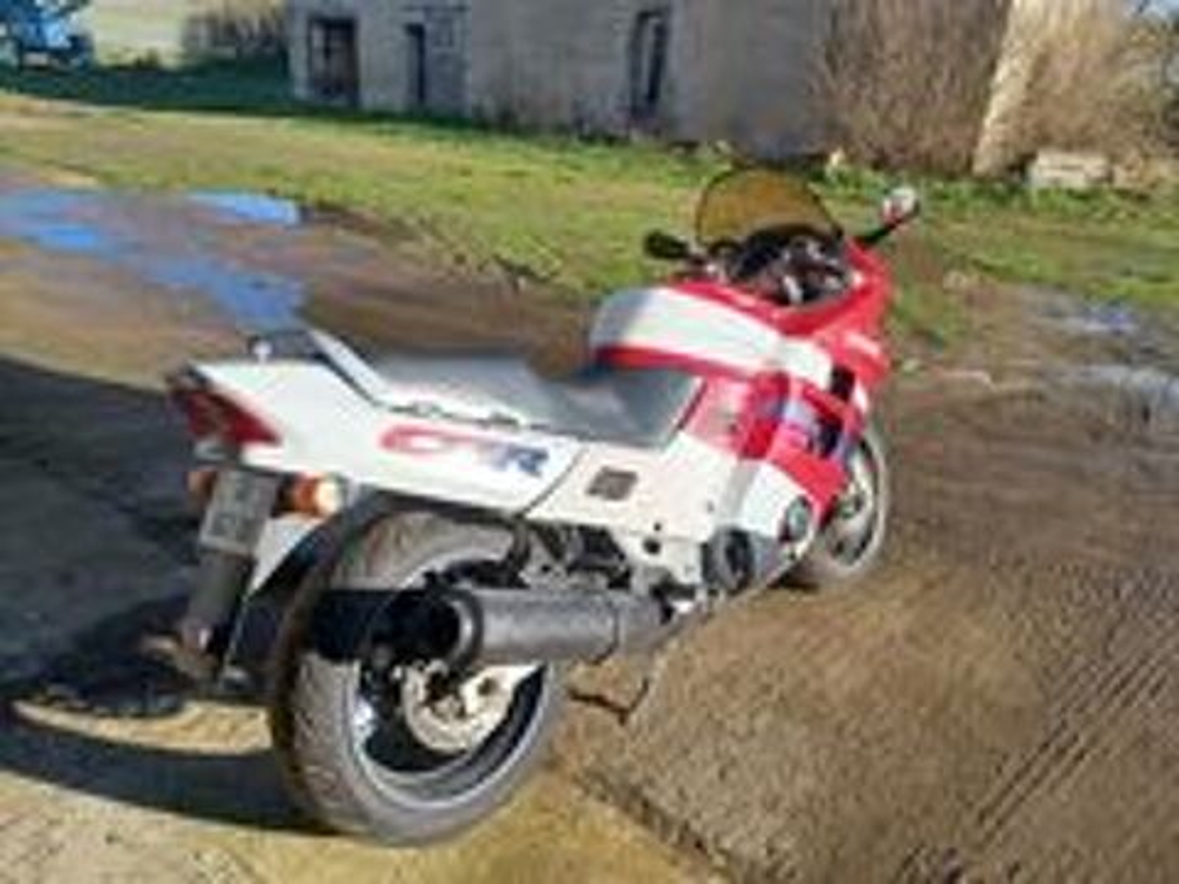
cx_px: 590
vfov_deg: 54.9
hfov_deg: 69.4
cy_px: 442
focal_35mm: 25
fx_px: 851
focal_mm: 4.6
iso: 32
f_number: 1.8
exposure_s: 1/227
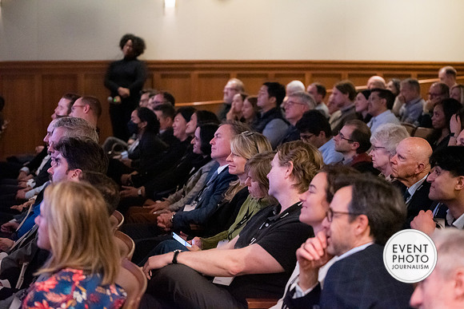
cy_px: 154
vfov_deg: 19.4
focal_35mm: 70
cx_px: 232
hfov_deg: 28.8
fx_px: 904
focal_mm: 70
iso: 6400
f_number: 2.8
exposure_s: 1/125
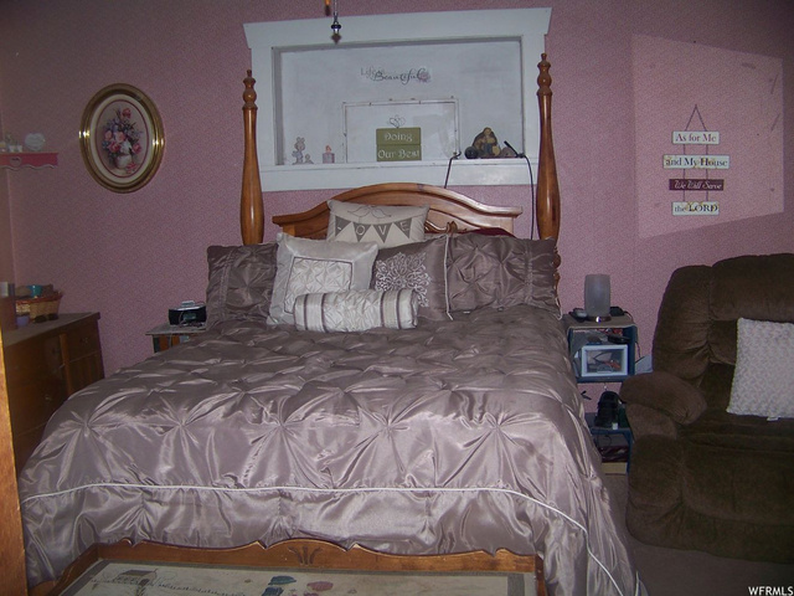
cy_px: 298
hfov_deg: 51.4
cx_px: 397
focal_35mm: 36
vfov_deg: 39.7
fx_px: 826
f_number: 2.8
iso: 64
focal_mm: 5.85
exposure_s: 1/125
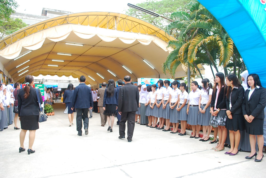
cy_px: 89
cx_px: 133
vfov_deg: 48.0
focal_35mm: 27
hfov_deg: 67.3
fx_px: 200
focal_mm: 18
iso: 200
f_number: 5
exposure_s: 1/100
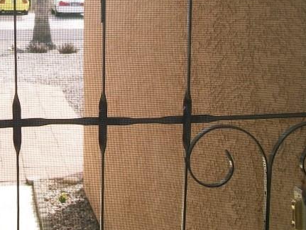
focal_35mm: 76
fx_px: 672
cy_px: 31
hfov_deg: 25.0
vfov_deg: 19.1
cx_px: 40
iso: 80
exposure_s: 1/320
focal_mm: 5.7
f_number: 2.9
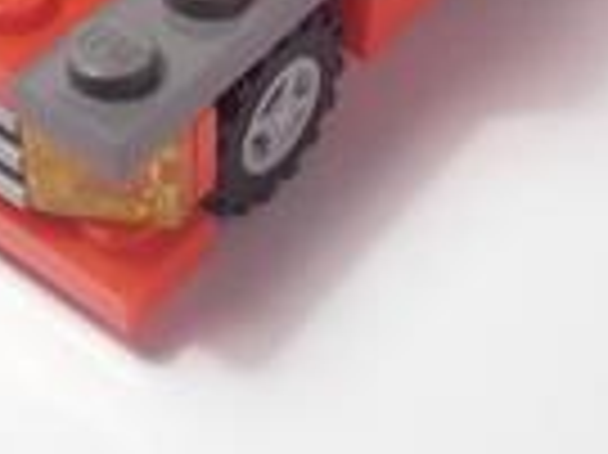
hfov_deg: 19.8
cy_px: -148
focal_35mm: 99
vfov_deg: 14.3
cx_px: 216
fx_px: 1737
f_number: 3.9
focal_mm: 6.61
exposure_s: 1/40
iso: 100
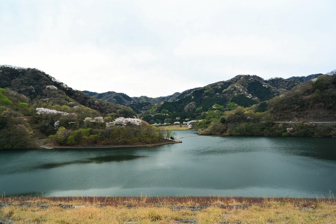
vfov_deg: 48.0
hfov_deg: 67.3
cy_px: 112
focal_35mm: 27
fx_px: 252
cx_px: 168
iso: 100
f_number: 4
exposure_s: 1/250
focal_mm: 10
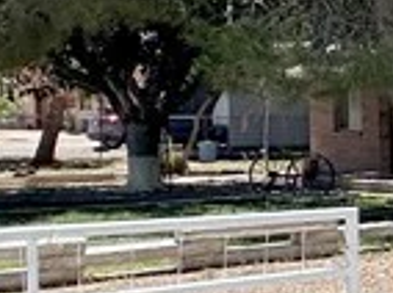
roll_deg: -0.5
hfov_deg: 13.2
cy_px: 169
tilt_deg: -2.8
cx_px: 1002
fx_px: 1145
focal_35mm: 101
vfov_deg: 14.6
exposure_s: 1/2132
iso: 50
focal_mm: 2.22
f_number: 2.2
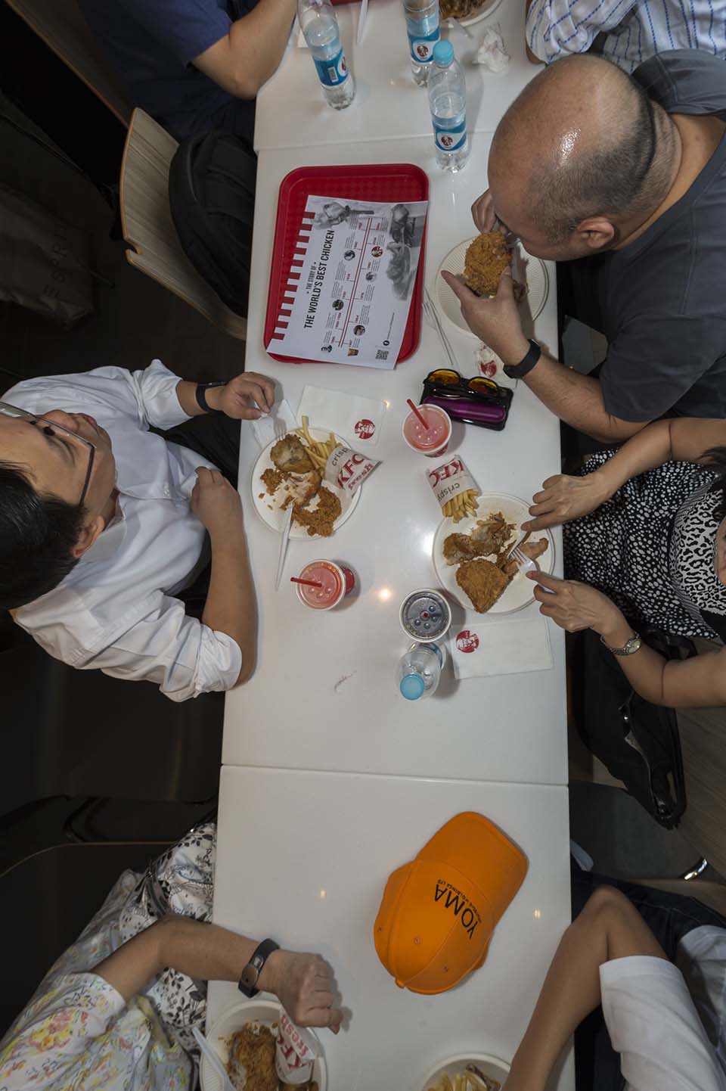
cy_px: 546
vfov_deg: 104.3
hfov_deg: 81.2
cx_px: 363
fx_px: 424
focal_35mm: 14
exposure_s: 1/80
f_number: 11
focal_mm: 14
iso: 200
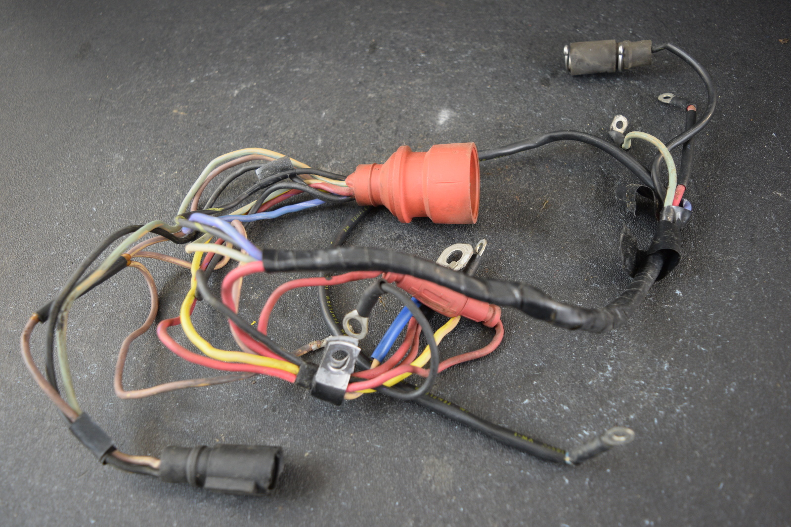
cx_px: 396
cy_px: 264
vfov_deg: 43.6
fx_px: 659
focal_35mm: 30
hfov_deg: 61.9
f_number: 4.5
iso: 400
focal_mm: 20
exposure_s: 1/80
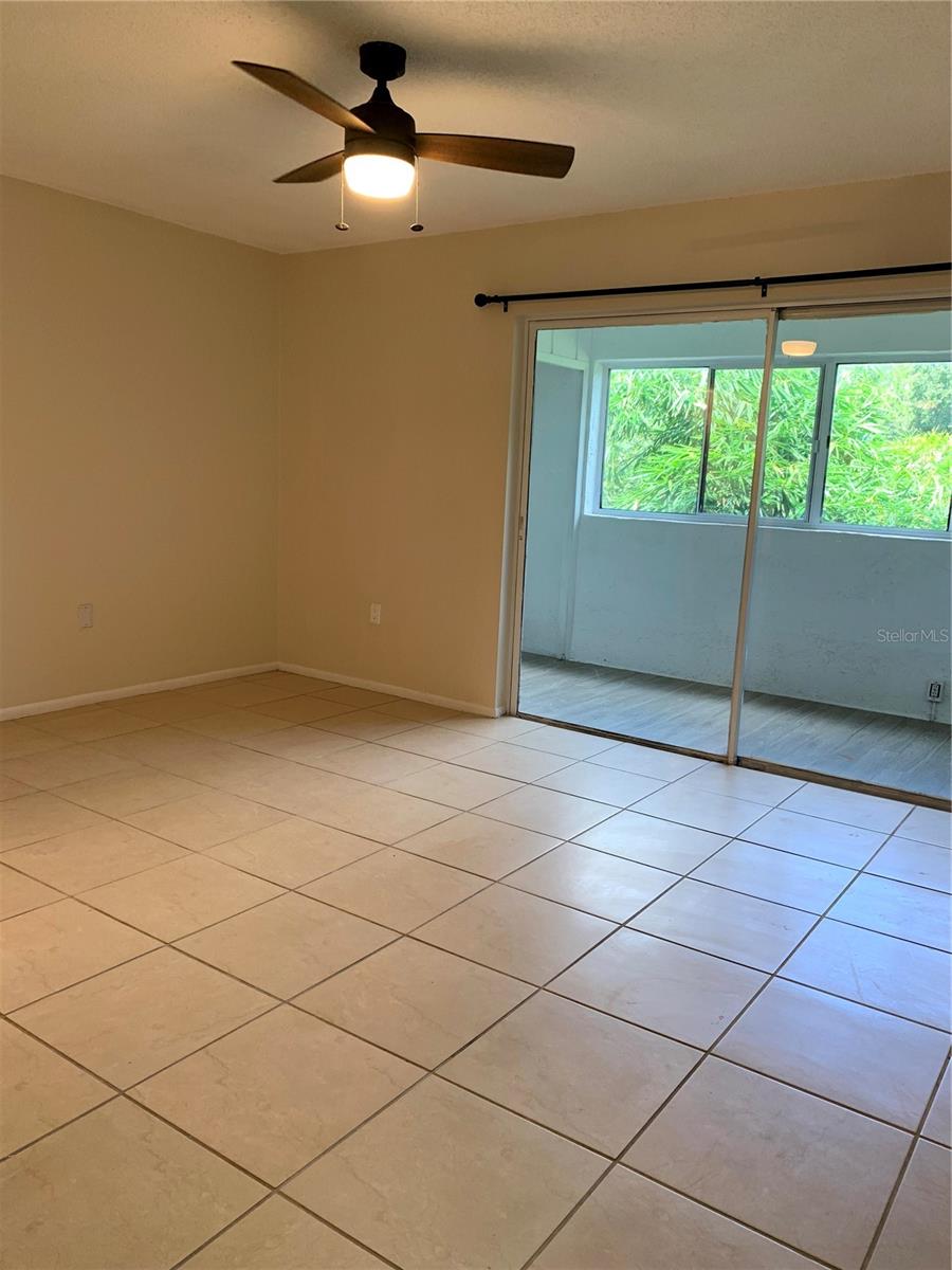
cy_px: 635
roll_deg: -2.4
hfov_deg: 53.1
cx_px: 476
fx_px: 953
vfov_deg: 67.3
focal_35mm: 26
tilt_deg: -9.0
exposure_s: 1/60
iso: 50
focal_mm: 4.25
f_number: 1.8
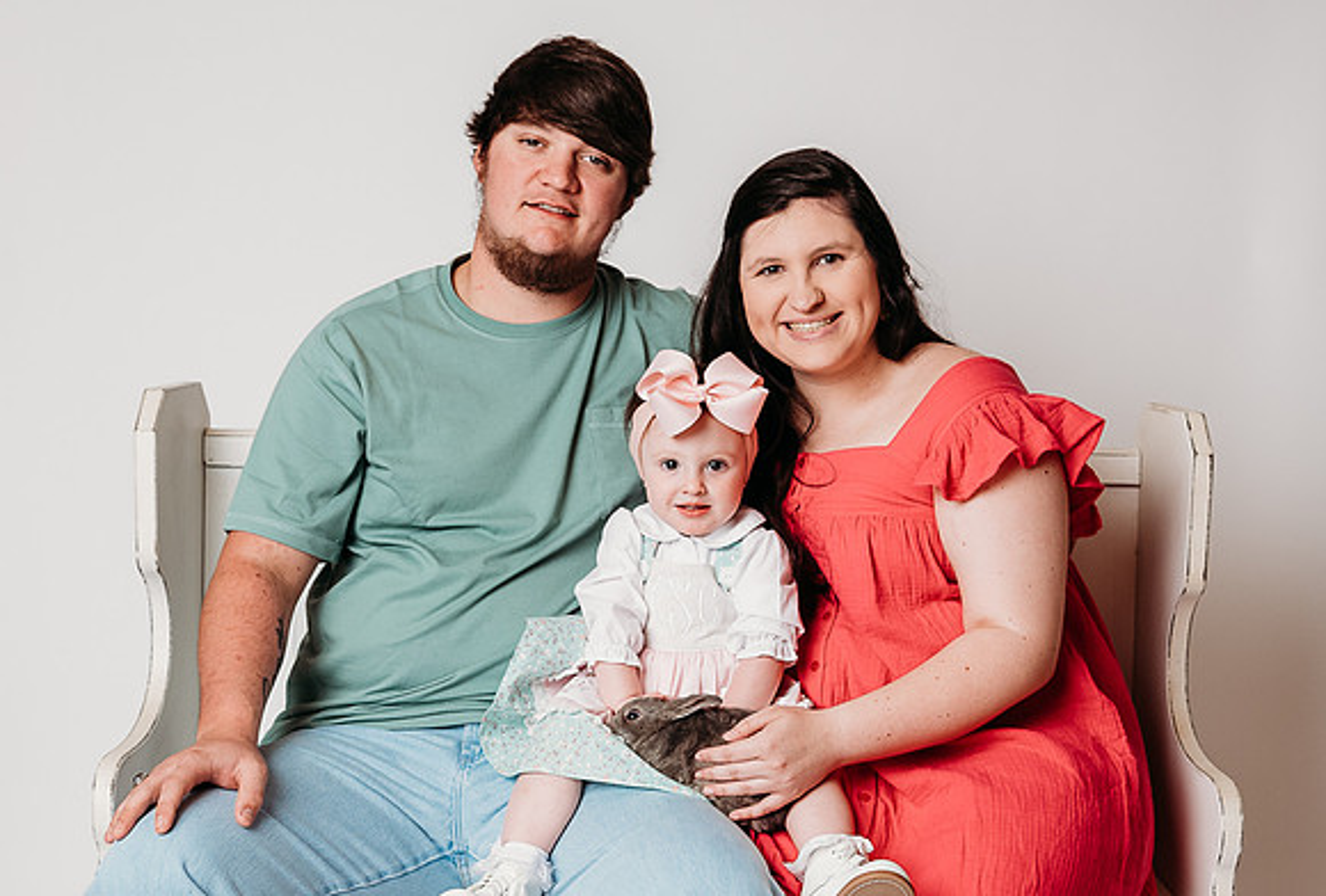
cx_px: 693
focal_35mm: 56
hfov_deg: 35.5
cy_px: 598
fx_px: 2072
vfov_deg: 24.3
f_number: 4
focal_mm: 24
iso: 100
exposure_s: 1/200
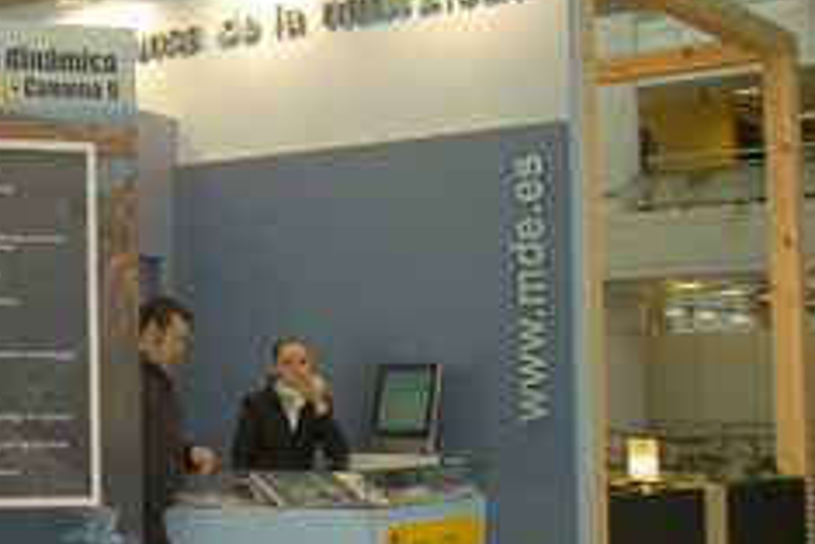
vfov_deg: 18.4
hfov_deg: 25.0
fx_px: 1676
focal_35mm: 74
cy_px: 281
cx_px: -125
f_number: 4.8
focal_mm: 29
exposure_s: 1/20
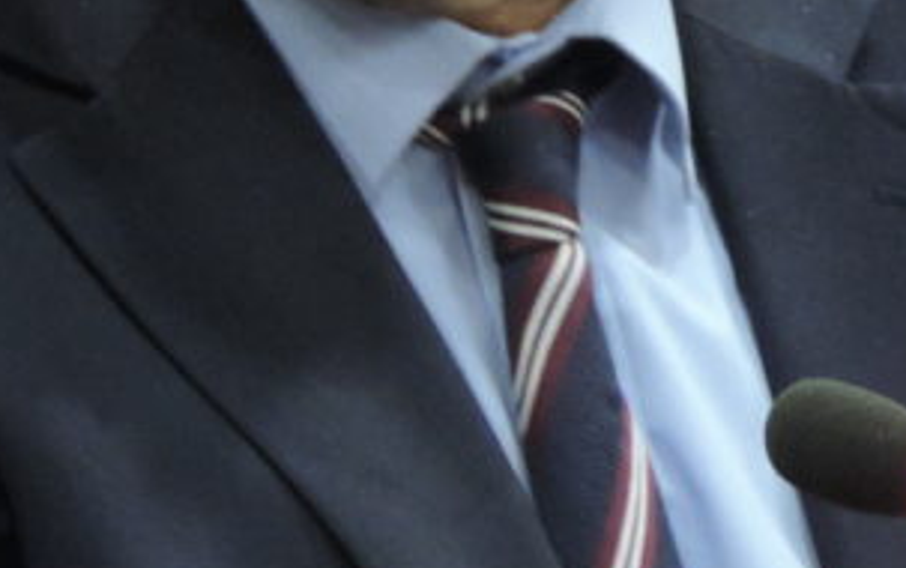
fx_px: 19895
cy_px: -248
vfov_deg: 1.6
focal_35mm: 805
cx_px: 795
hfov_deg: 2.6
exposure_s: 1/15
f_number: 4.6
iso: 800
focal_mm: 40.1
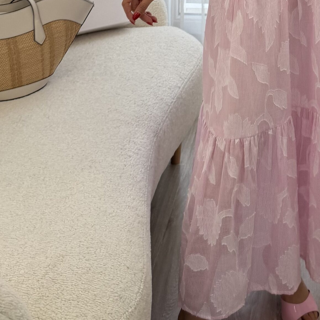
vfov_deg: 35.3
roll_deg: -1.6
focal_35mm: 47
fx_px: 492
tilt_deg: -26.6
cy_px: 81
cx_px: 257
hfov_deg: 34.9
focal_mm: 6.76
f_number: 1.78
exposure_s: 1/189
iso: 64
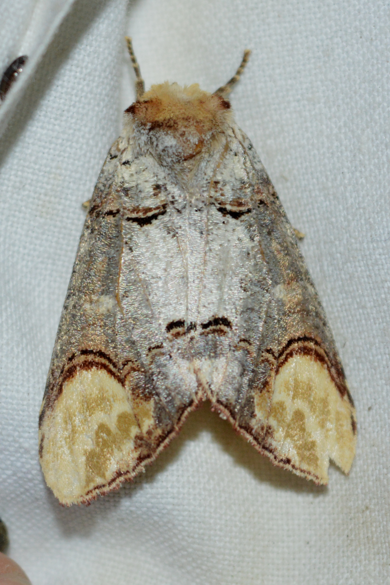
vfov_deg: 24.6
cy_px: 292
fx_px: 1341
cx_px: 195
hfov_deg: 16.6
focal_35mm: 82
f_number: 5.6
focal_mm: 55
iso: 800
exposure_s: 1/60
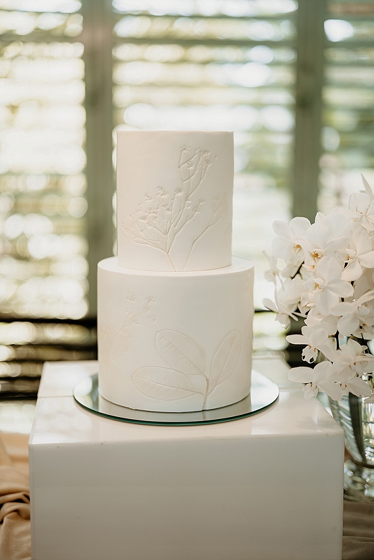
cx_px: 187
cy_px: 280
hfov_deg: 27.0
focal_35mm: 50
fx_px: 779
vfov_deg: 39.6
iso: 125
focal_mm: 50
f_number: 1.4
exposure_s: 1/250
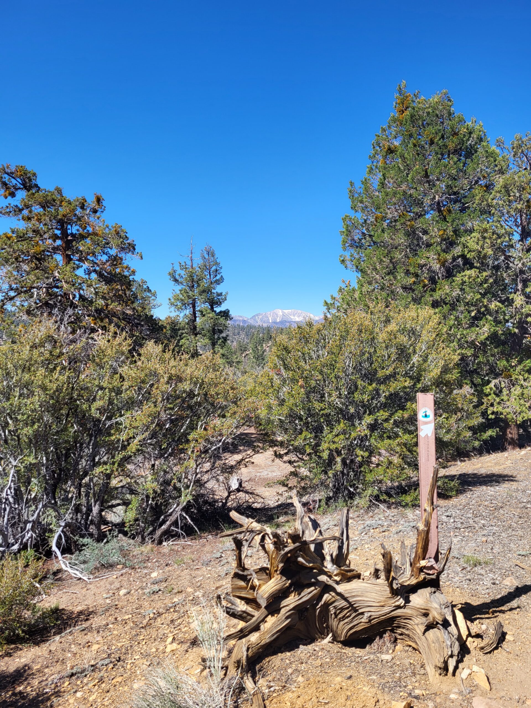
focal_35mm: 26
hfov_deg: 53.1
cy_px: 354
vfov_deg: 67.3
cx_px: 266
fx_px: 532
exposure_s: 1/1632
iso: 40
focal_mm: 5.4
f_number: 1.8
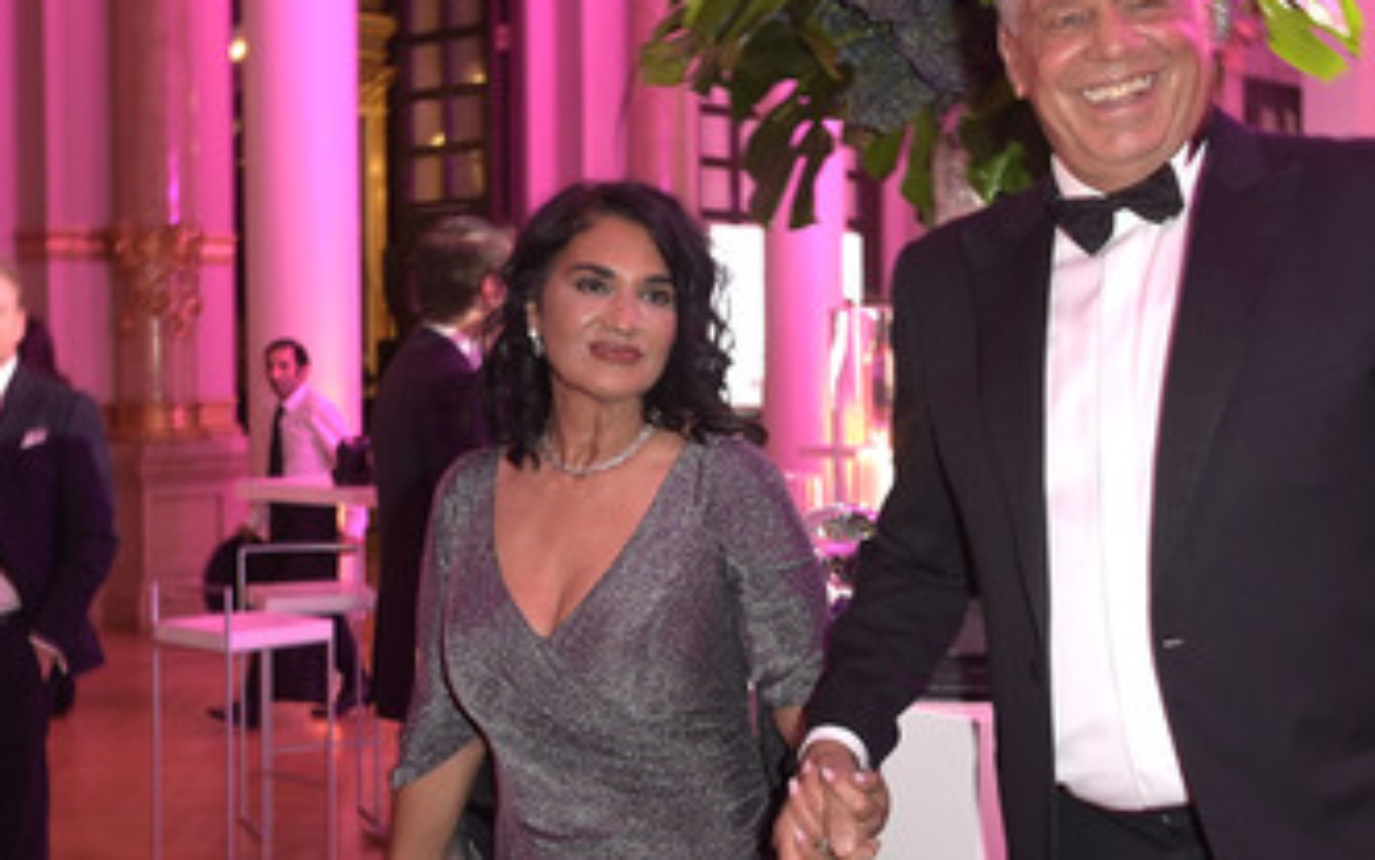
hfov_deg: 39.8
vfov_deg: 25.8
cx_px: 916
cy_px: 461
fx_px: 1874
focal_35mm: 50
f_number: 5.6
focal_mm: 36
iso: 2500
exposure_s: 1/40
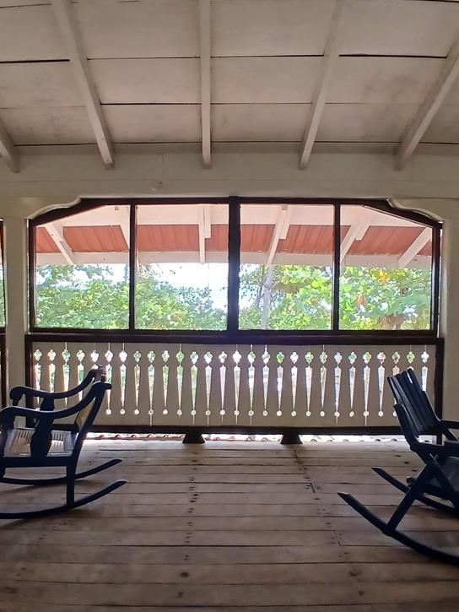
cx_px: 223
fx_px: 424
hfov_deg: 56.8
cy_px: 290
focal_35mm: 24
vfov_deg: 71.5
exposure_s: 1/60
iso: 100
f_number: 2.2
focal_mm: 1.4
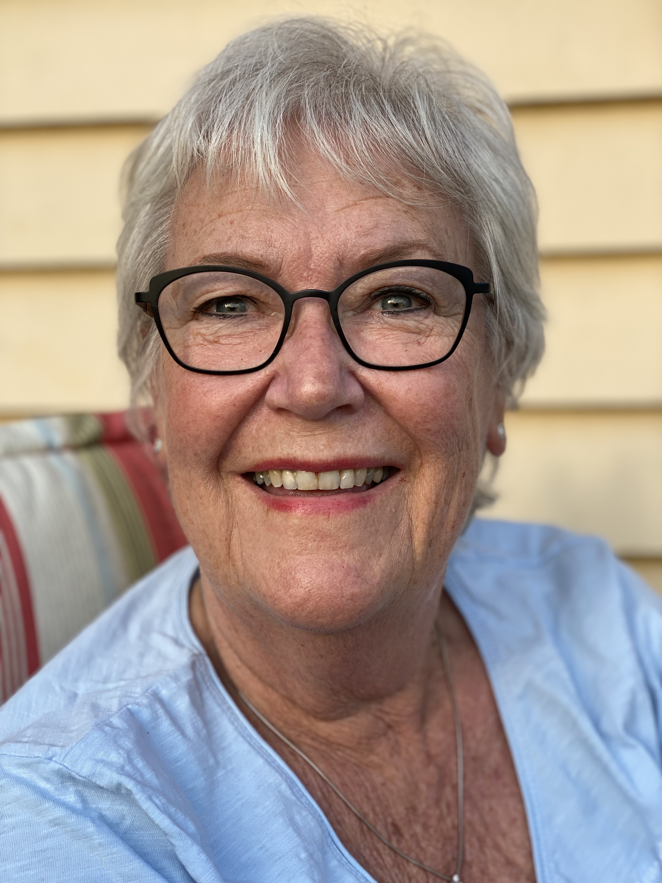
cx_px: 331
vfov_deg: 36.8
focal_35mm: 52
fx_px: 1326
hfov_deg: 28.0
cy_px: 442
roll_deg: +0.4
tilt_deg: -2.1
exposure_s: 1/122
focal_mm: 6
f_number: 2
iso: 25
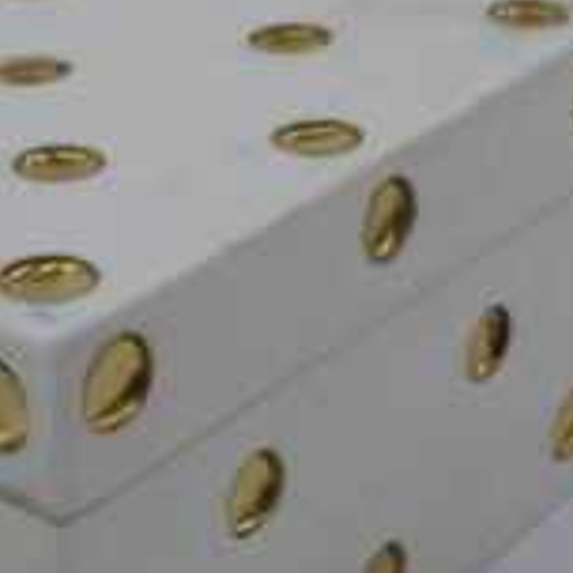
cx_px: 102
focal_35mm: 116
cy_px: 345
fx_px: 2166
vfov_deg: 15.1
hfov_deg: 15.0
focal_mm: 34.5
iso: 500
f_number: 9
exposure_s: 1/125
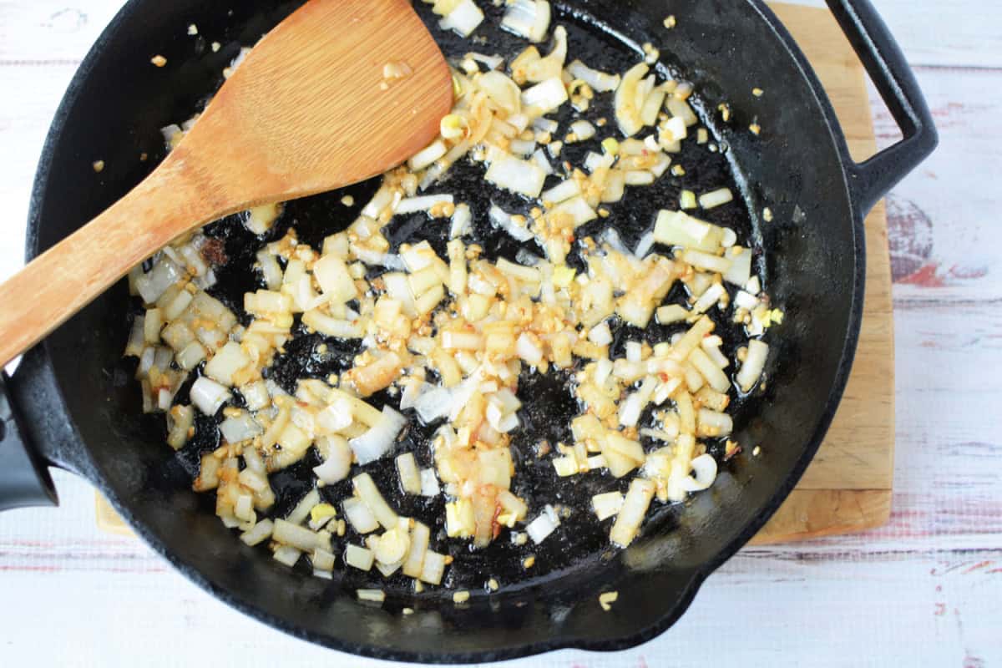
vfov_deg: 25.8
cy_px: 334
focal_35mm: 52
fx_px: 1461
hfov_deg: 37.9
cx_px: 501
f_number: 3.5
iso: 800
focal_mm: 35
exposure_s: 1/50
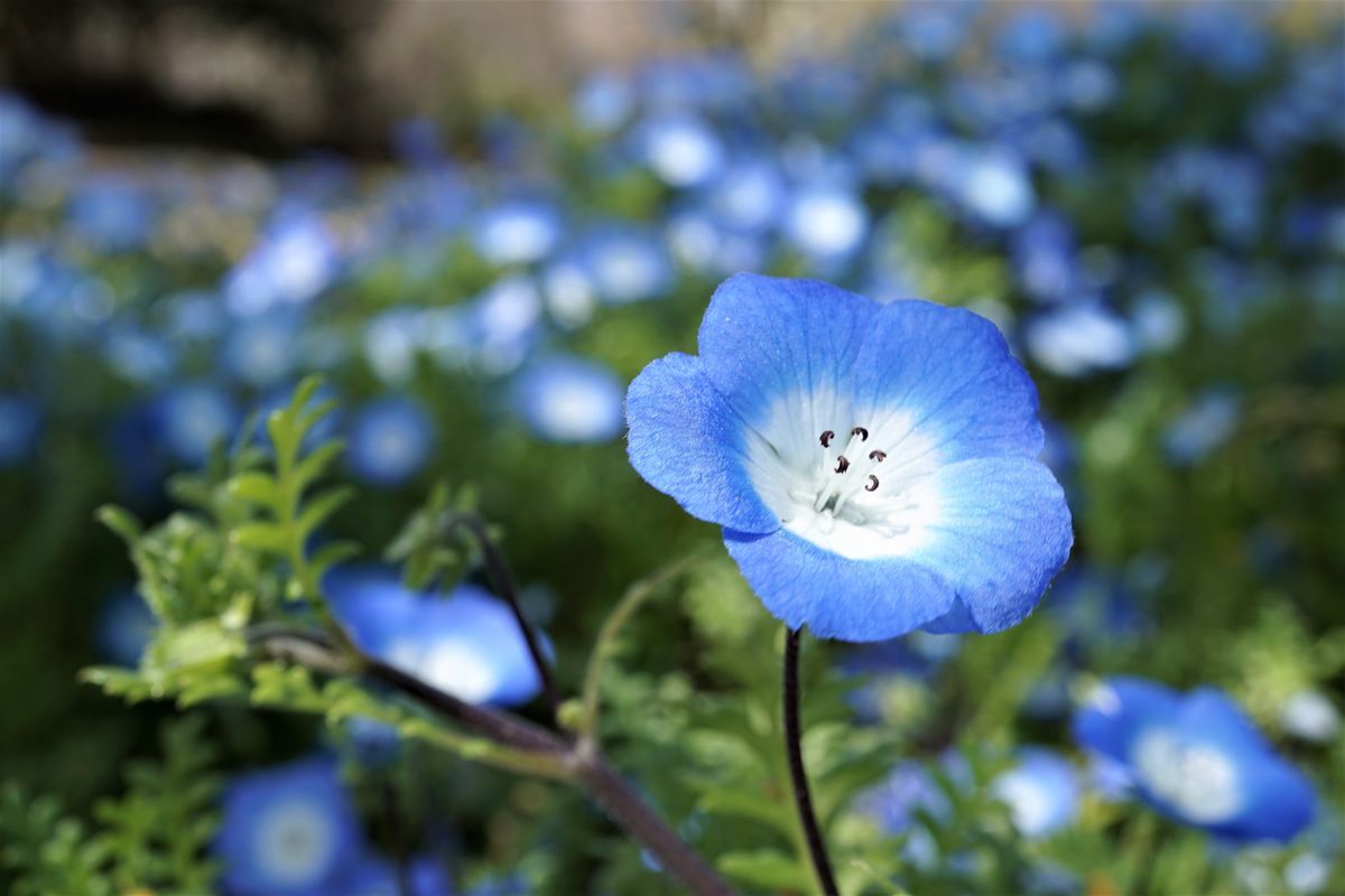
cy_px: 448
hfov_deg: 43.6
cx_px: 672
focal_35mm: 45
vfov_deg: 29.9
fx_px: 1681
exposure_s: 1/160
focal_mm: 30
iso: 100
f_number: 9
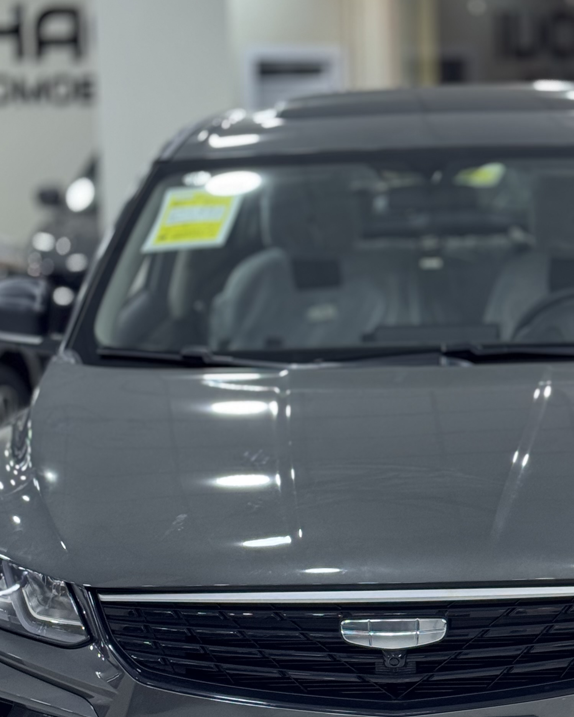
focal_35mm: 101
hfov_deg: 15.2
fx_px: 2145
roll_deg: +1.3
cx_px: 439
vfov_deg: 19.0
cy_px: 348
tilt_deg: -4.3
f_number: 1.78
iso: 80
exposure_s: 1/100
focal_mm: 6.76
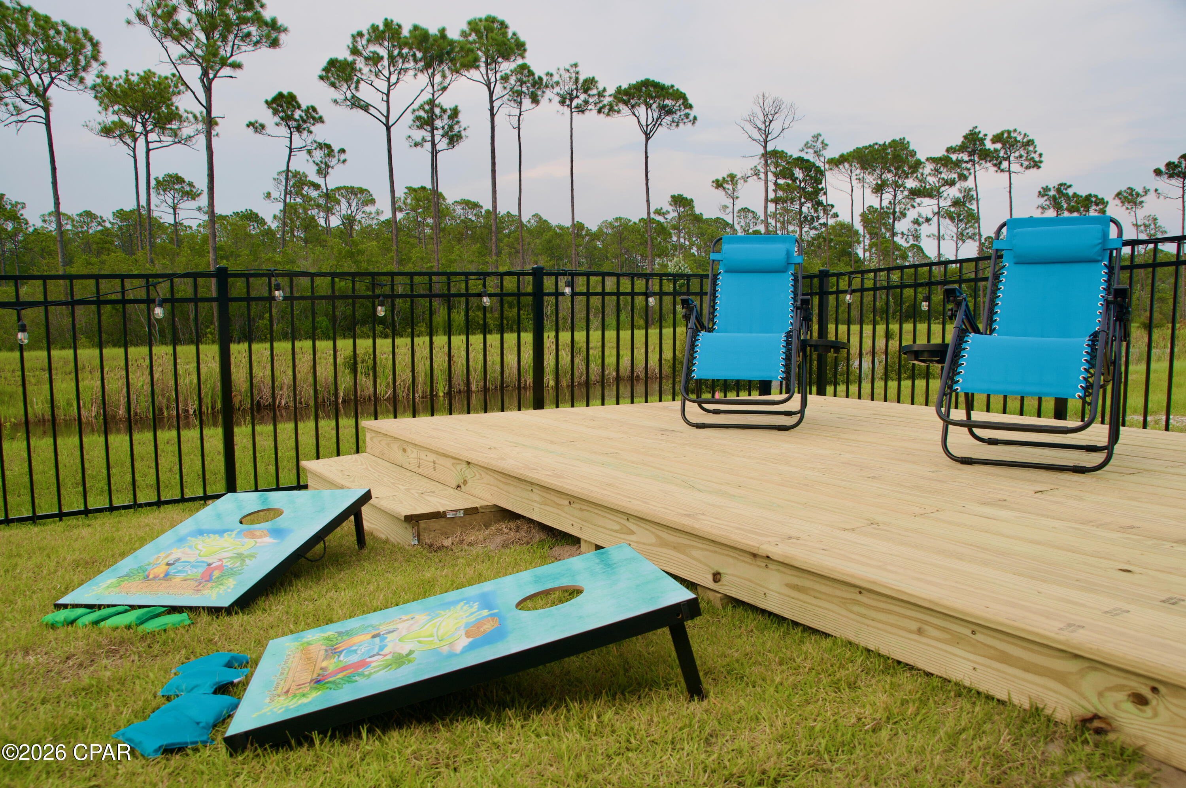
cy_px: 394
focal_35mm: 27
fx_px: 888
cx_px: 593
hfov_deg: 67.4
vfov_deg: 47.8
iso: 200
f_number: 7.1
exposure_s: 1/200
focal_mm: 18
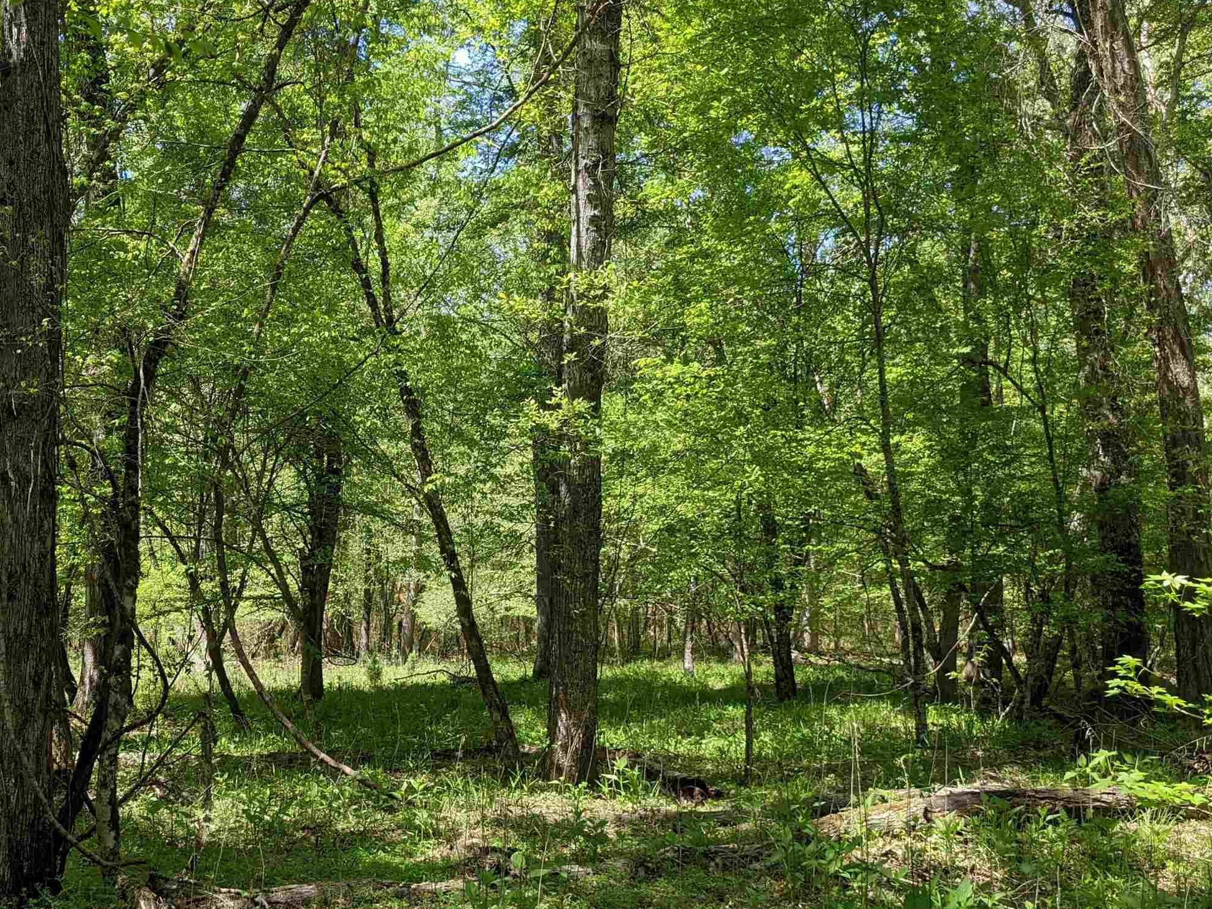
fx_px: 1470
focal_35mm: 42
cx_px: 500
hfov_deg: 44.6
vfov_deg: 34.3
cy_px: 524
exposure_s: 1/668
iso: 50
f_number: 1.73
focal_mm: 4.38
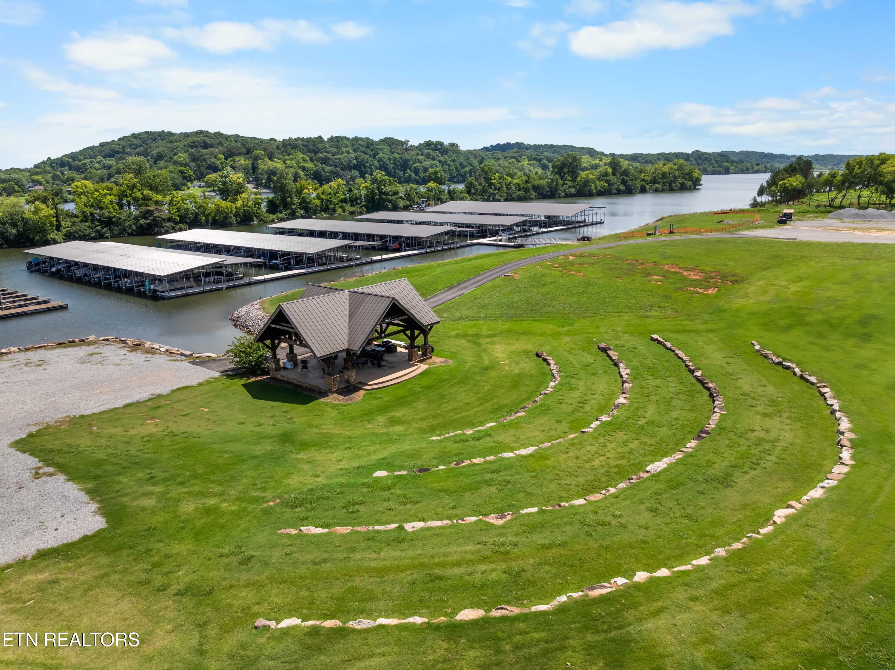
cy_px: 335
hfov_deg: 71.6
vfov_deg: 56.8
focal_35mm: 24
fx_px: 620
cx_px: 448
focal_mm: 12.29
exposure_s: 1/50
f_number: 2.8
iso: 100
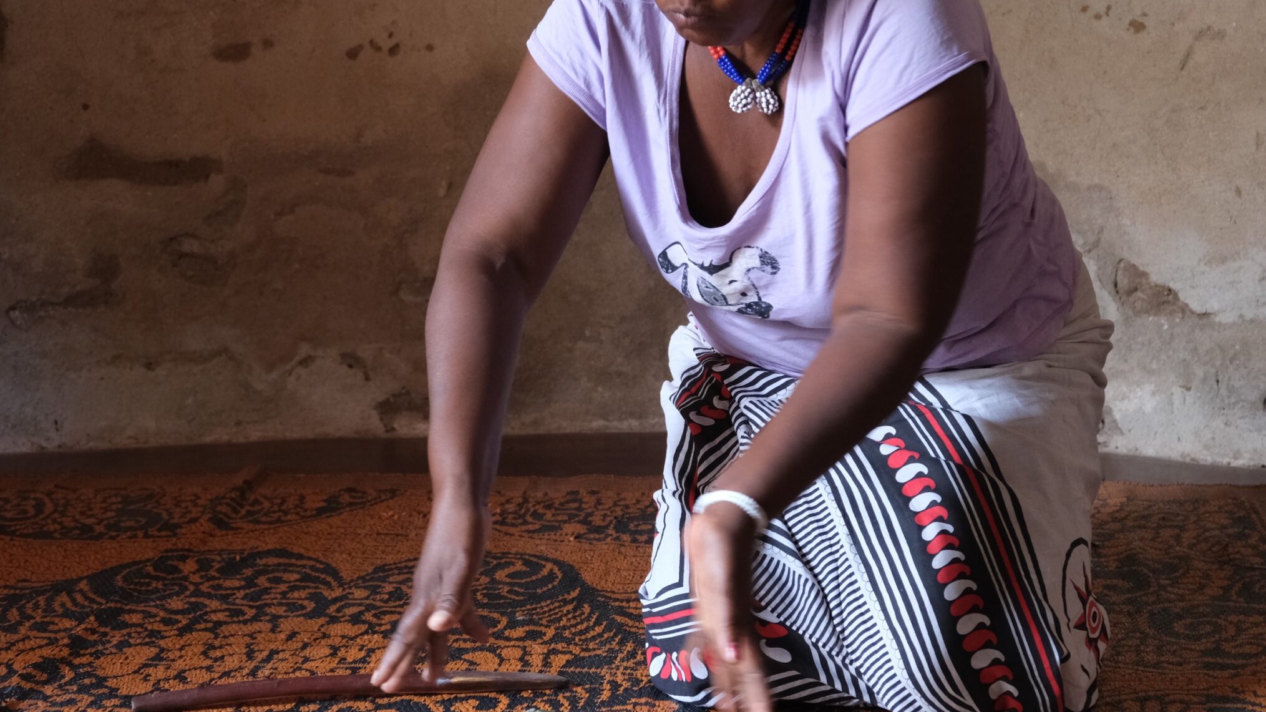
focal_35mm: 78
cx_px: 719
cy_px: 446
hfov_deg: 27.2
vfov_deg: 15.5
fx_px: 2618
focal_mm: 39
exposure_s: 1/56
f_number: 3.6
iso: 1600
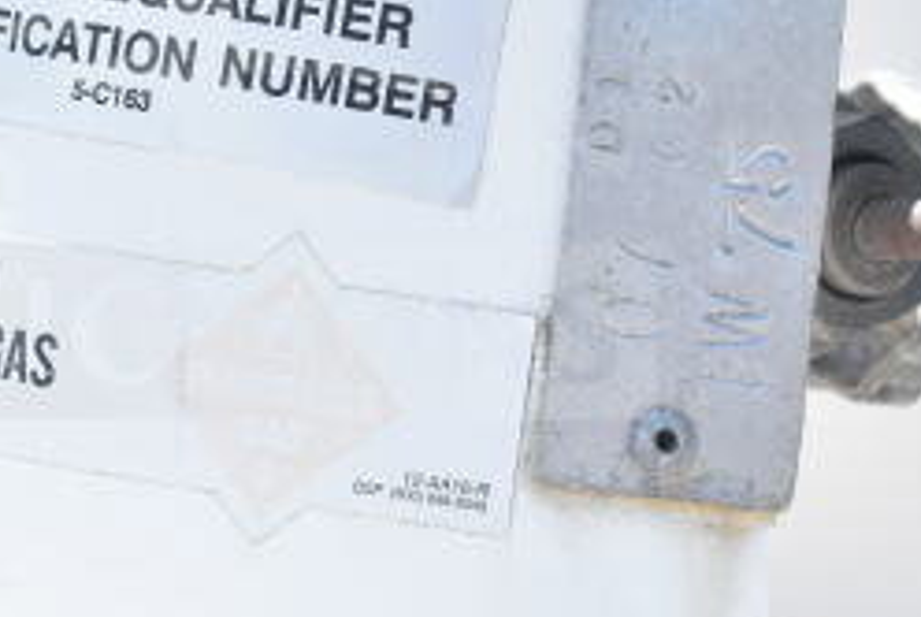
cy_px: 125
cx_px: 238
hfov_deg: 11.6
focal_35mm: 177
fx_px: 4534
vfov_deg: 7.8
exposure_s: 1/640
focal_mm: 48
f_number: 13
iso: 1600
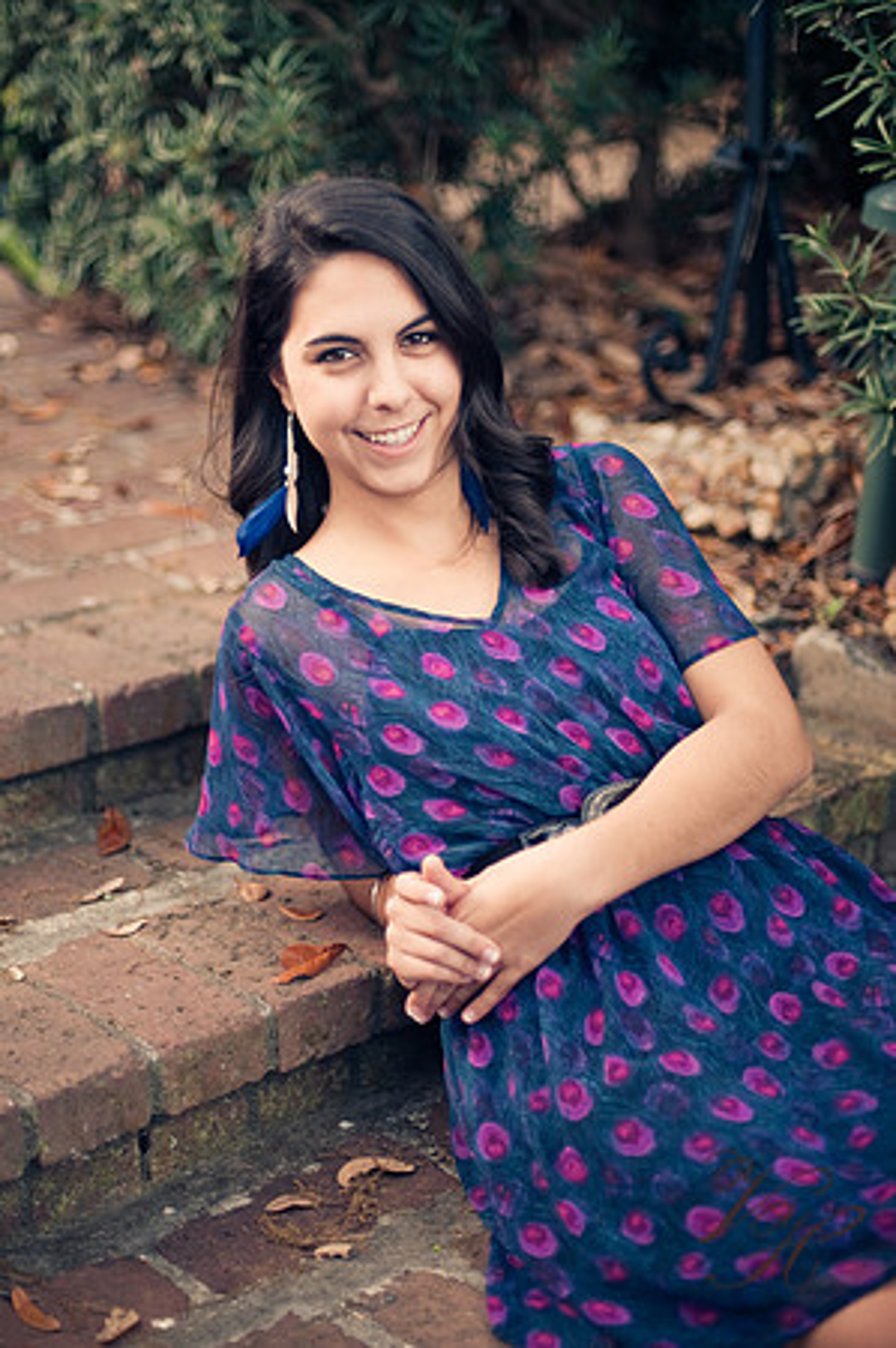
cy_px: 674
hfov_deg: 26.9
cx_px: 448
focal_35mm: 50
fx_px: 1871
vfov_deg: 39.6
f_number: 1.4
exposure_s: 1/400
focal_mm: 50
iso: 320
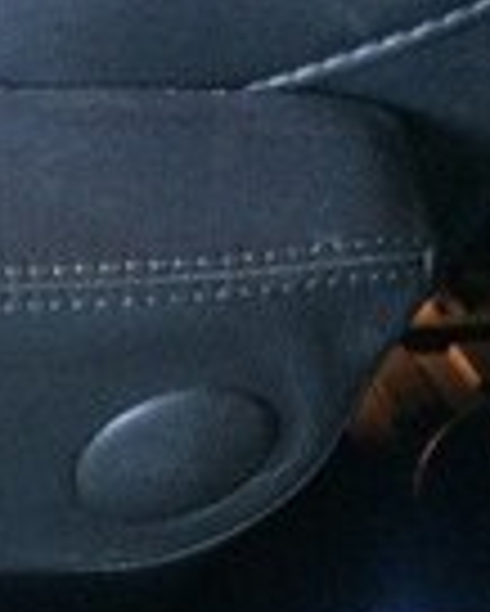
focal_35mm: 103
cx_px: -297
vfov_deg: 17.0
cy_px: 891
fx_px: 1865
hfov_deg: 13.8
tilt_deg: -58.8
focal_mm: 4.15
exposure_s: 1/17
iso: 250
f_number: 2.2
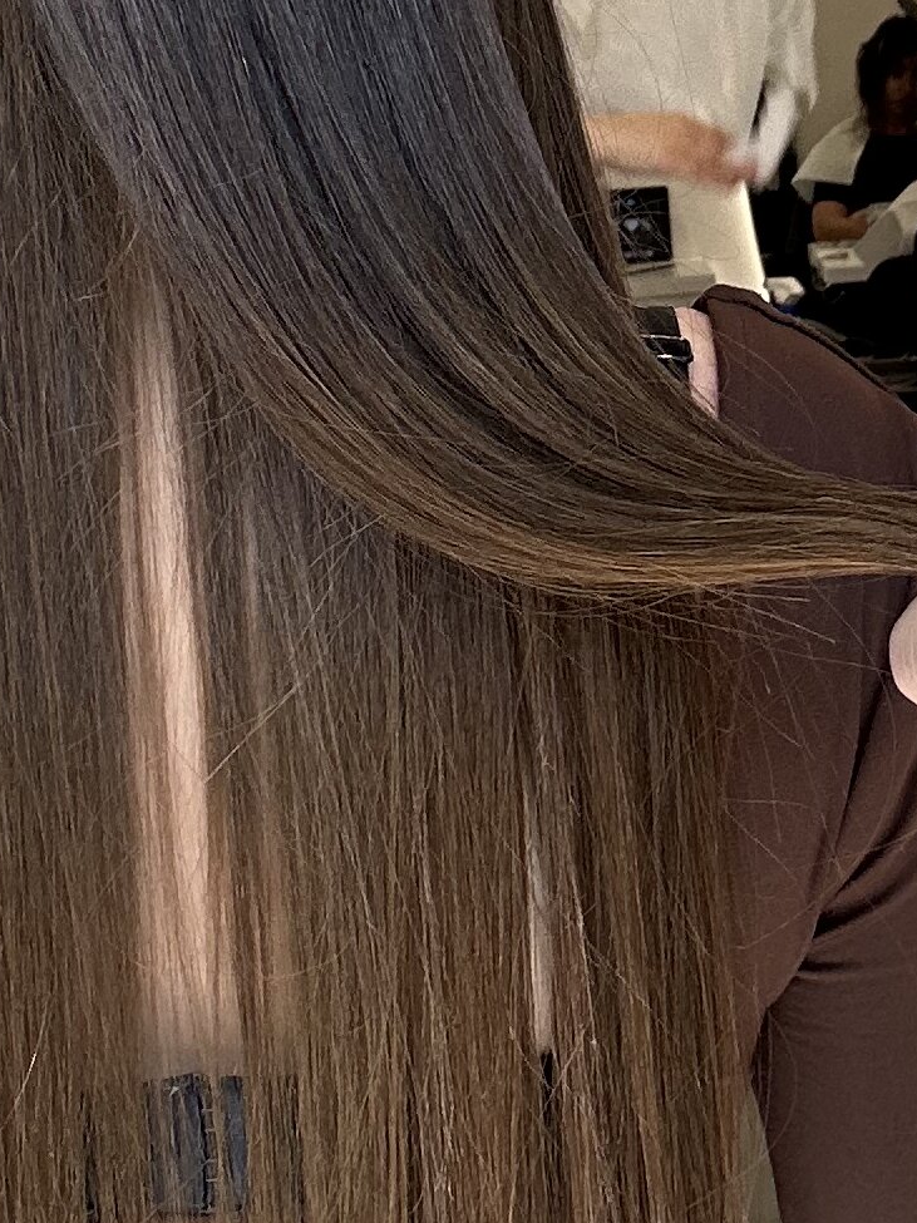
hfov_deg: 15.5
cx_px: 572
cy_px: 0
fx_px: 3356
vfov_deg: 20.0
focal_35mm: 95
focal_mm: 2.69
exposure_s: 1/129
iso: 20
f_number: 1.9
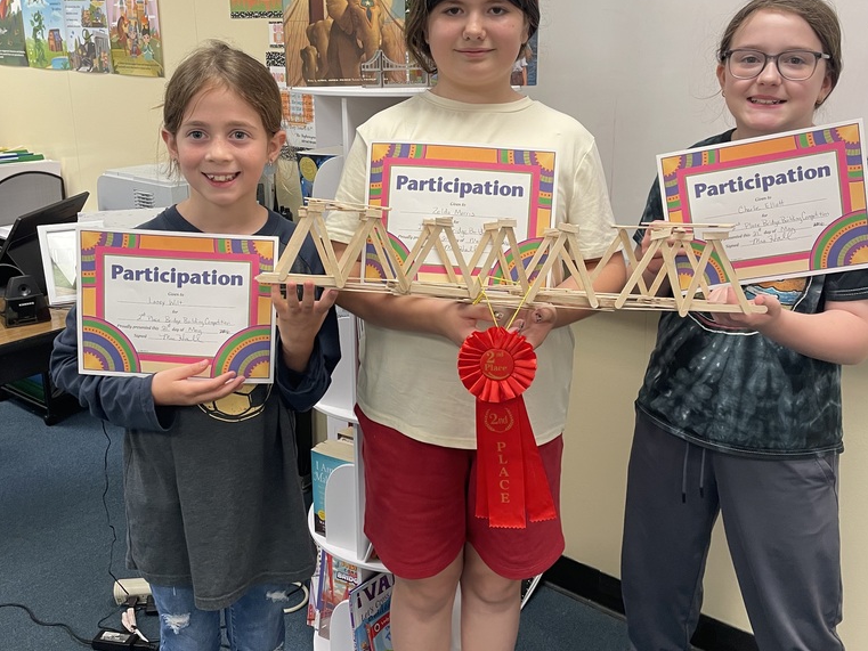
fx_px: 878
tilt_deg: -16.6
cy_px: 286
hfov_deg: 52.6
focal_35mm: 35
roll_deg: +0.1
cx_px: 437
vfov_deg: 40.6
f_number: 1.6
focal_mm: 4.2
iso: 80
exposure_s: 1/60
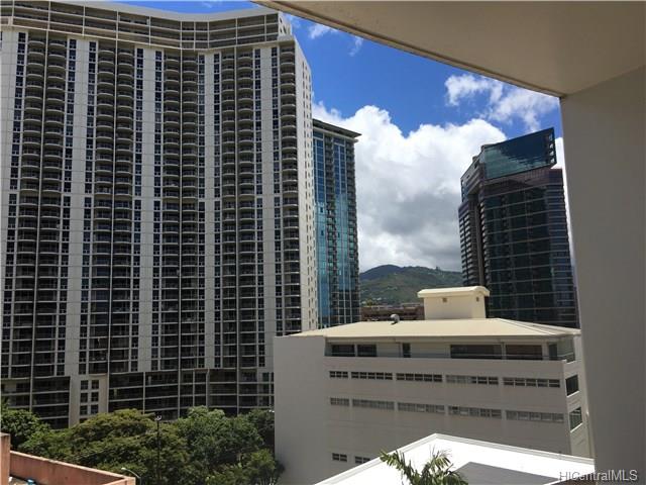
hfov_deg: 61.7
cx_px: 323
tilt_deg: +5.0
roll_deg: -0.1
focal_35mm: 29
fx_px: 541
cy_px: 242
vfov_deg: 48.2
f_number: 2.2
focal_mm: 4.15
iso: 25
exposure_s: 1/2198
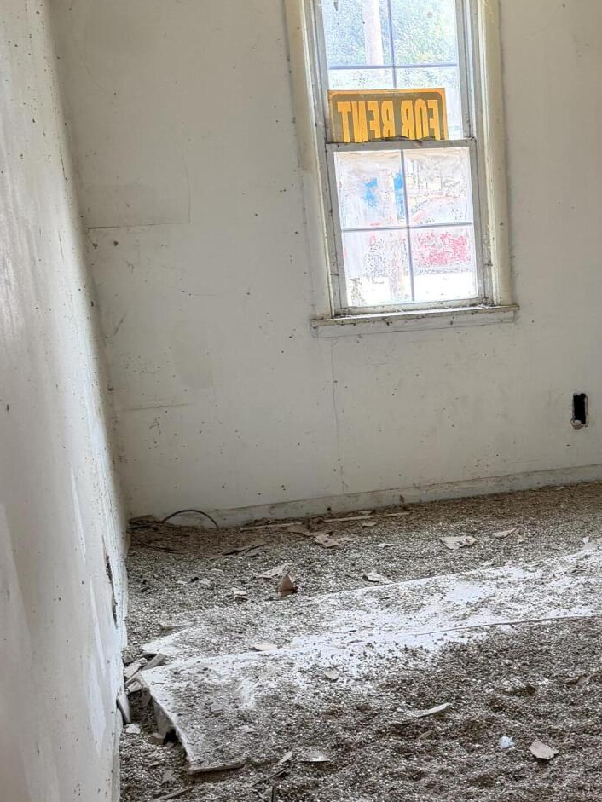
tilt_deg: -14.9
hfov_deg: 27.4
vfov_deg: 37.4
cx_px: 561
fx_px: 1182
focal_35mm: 51
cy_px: 456
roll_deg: +1.5
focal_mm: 6.76
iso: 200
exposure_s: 1/60
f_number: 1.78
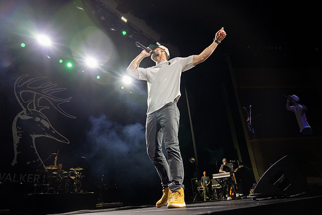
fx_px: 218
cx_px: 158
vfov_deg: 52.5
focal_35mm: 24
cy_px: 106
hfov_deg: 72.9
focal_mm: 24
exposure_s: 1/320
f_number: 4
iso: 2000
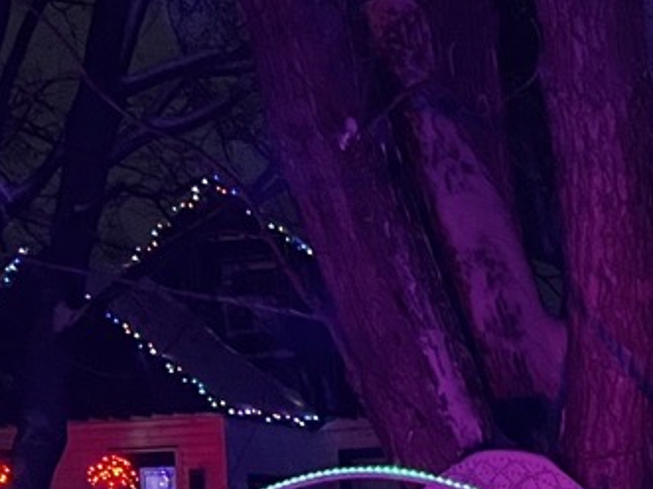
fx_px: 2225
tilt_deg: -6.1
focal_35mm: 118
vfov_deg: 11.4
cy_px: 943
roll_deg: +0.8
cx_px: 1188
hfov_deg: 14.6
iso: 400
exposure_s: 1/40
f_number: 1.5
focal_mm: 5.7
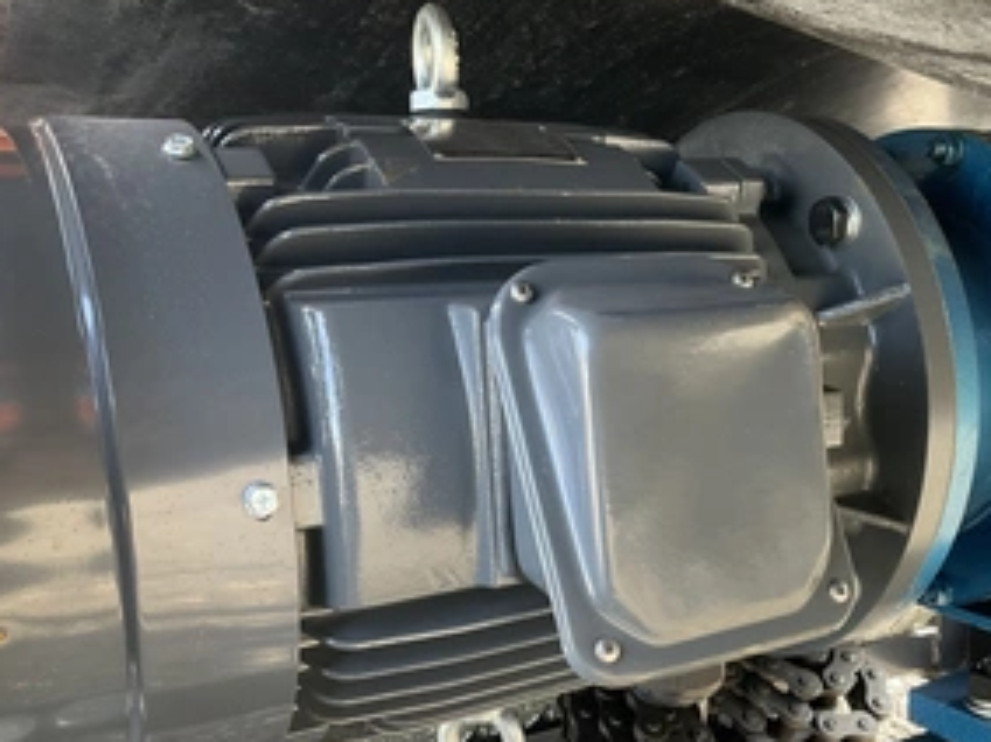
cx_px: 690
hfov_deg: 44.9
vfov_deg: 34.9
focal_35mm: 41
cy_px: 472
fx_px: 1173
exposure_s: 1/79
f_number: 1.8
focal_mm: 3
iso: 64
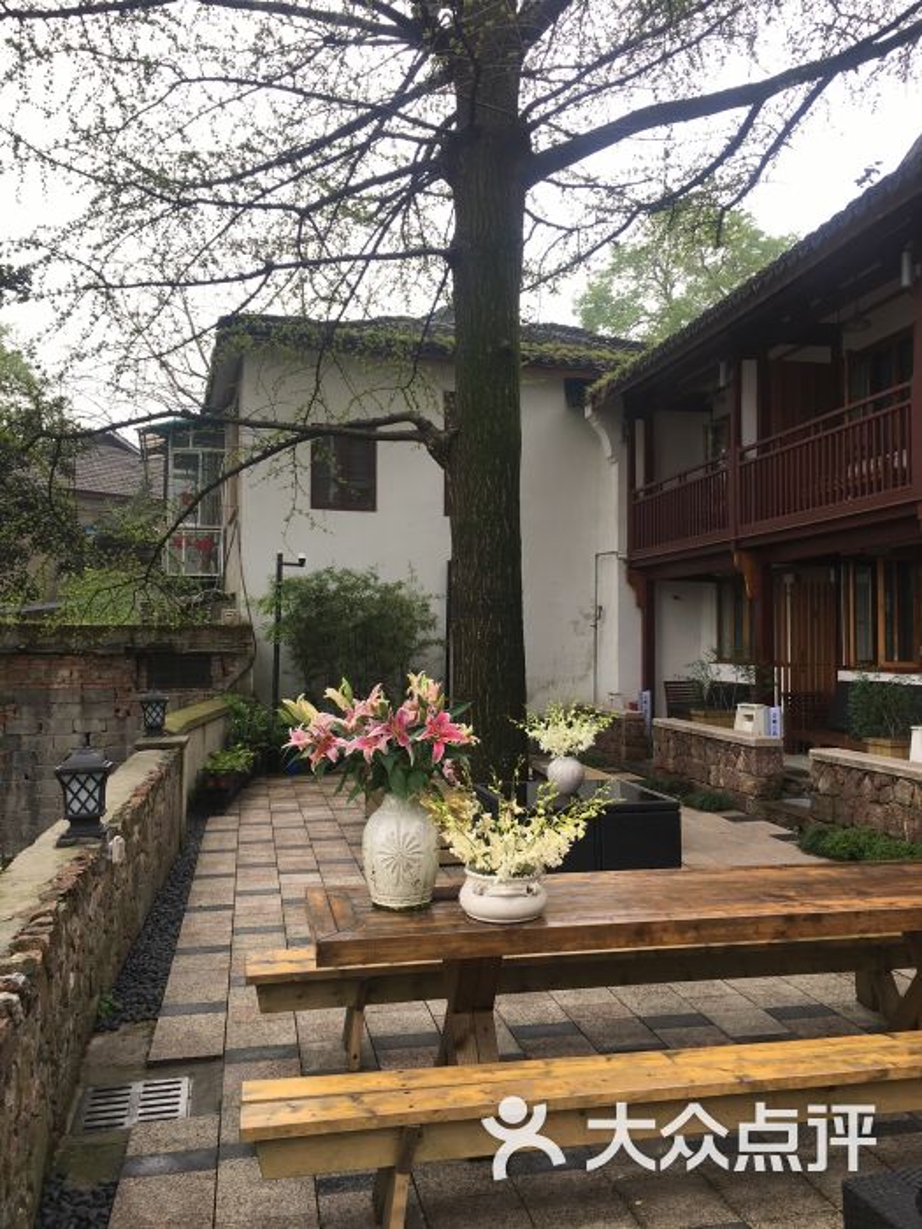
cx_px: 461
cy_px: 614
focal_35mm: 29
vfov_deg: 61.7
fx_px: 1030
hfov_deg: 48.2
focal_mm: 4.15
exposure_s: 1/229
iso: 25
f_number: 2.2
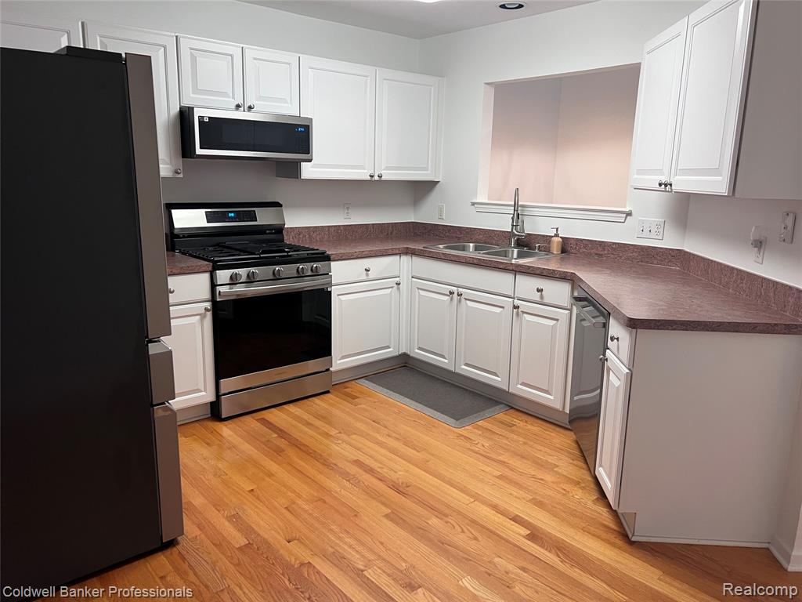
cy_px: 301
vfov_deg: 53.1
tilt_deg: -12.3
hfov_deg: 67.3
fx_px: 602
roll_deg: -0.4
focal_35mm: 26
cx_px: 401
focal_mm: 5.7
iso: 125
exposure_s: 1/60
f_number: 1.5
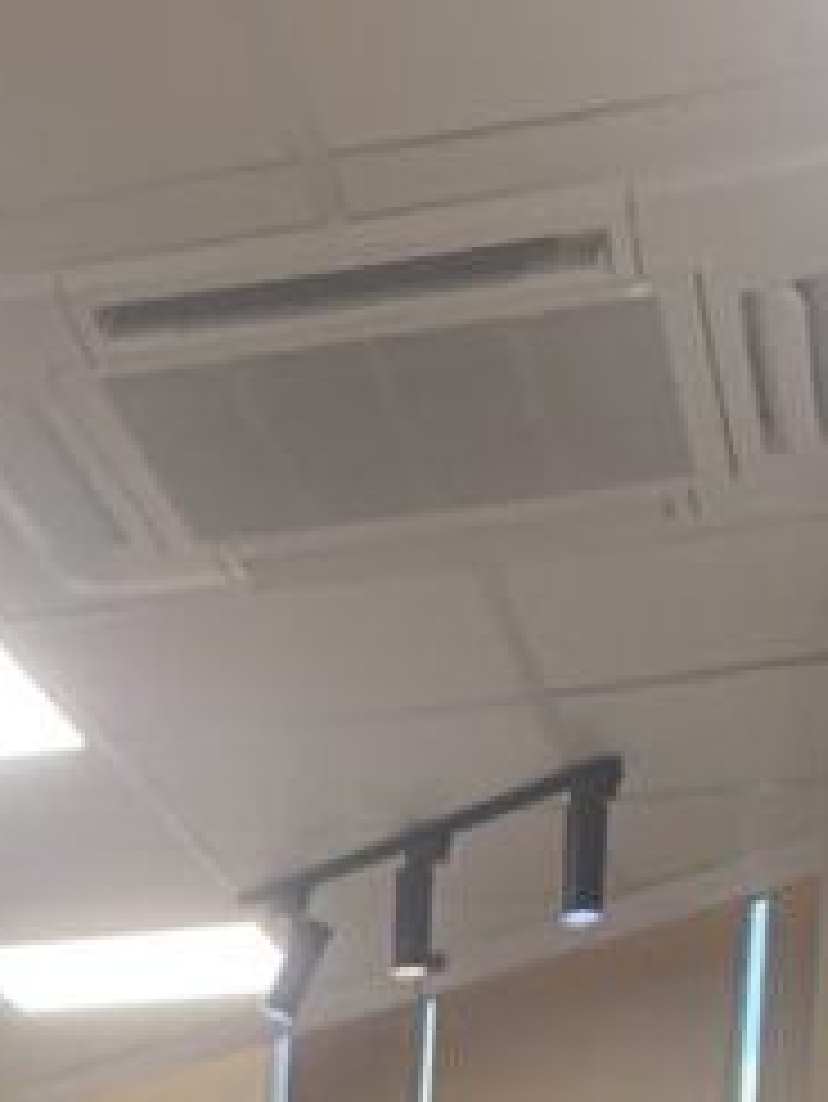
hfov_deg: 12.7
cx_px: -648
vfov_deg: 15.0
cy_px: 2235
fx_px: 3378
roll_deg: -1.1
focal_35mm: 106
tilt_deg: -9.0
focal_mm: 4.25
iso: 100
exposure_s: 1/100
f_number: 1.8
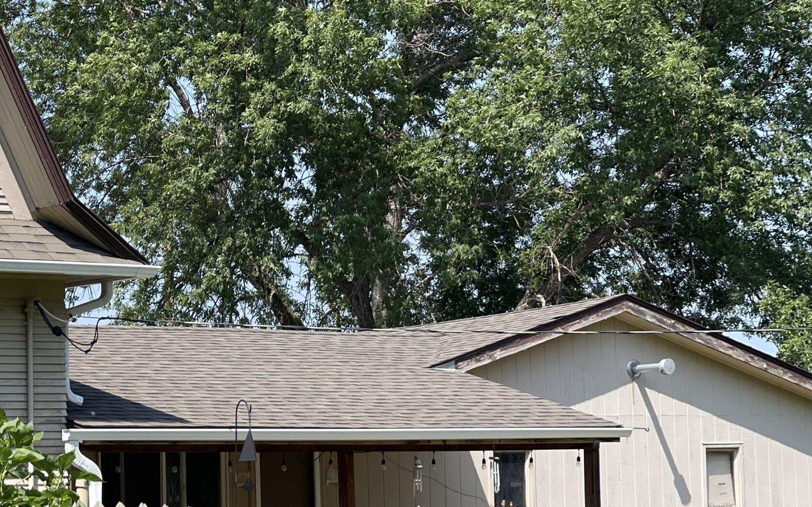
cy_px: 392
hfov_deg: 17.1
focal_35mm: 121
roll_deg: +2.0
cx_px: 115
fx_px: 2678
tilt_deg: +2.2
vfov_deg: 10.8
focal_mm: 7.5
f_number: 2.2
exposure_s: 1/968
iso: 32
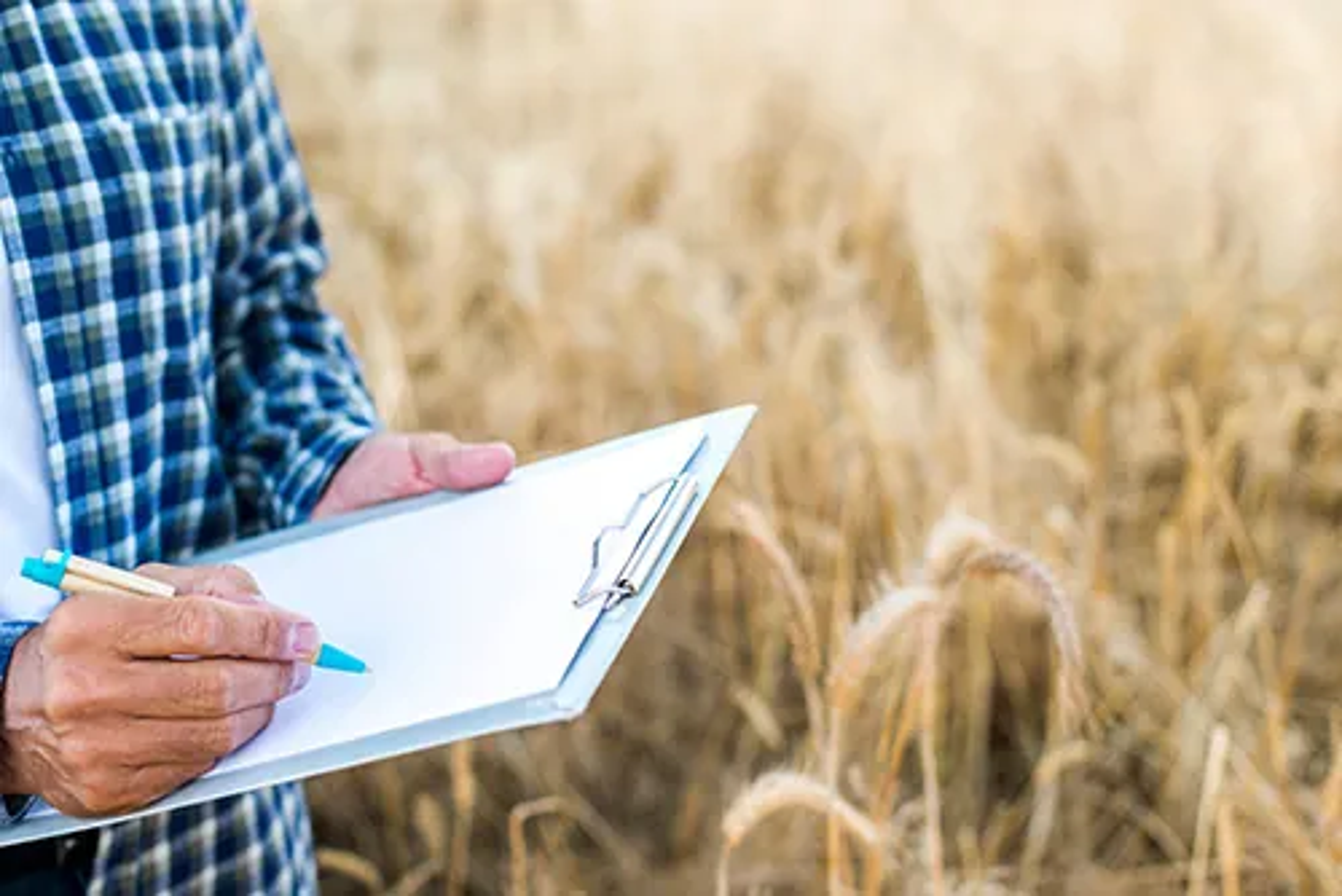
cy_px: 448
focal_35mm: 50
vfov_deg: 27.0
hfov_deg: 39.6
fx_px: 1865
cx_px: 671
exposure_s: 1/200
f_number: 3.5
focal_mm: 50
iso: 400
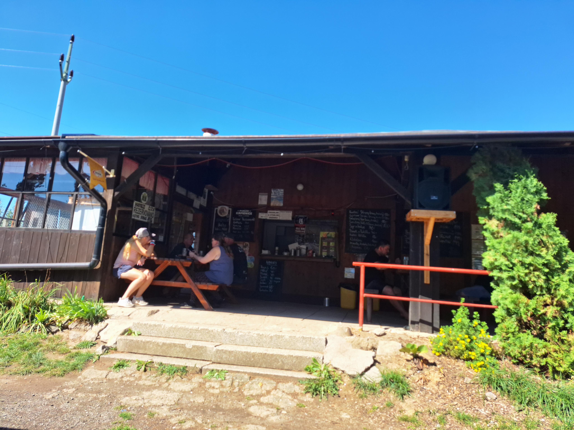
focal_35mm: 23
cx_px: 287
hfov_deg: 73.9
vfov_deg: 58.9
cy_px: 215
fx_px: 381
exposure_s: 1/947
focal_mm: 5.54
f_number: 1.8
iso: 40
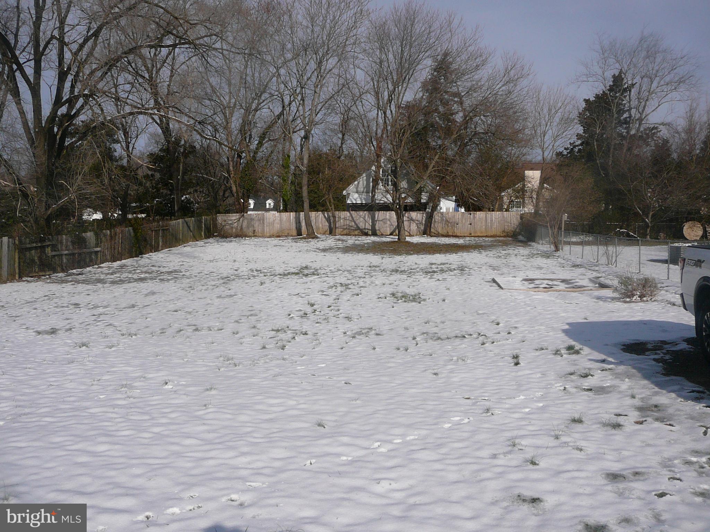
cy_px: 266
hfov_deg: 52.6
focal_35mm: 35
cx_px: 355
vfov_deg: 40.7
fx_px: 718
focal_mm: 5.2
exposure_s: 1/1300
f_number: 5
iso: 80
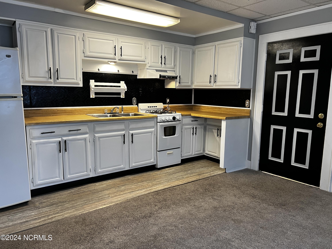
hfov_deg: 67.3
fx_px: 249
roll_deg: +1.0
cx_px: 166
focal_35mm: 26
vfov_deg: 53.1
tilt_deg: -9.5
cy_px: 124
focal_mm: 5.7
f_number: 1.5
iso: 80
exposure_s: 1/60
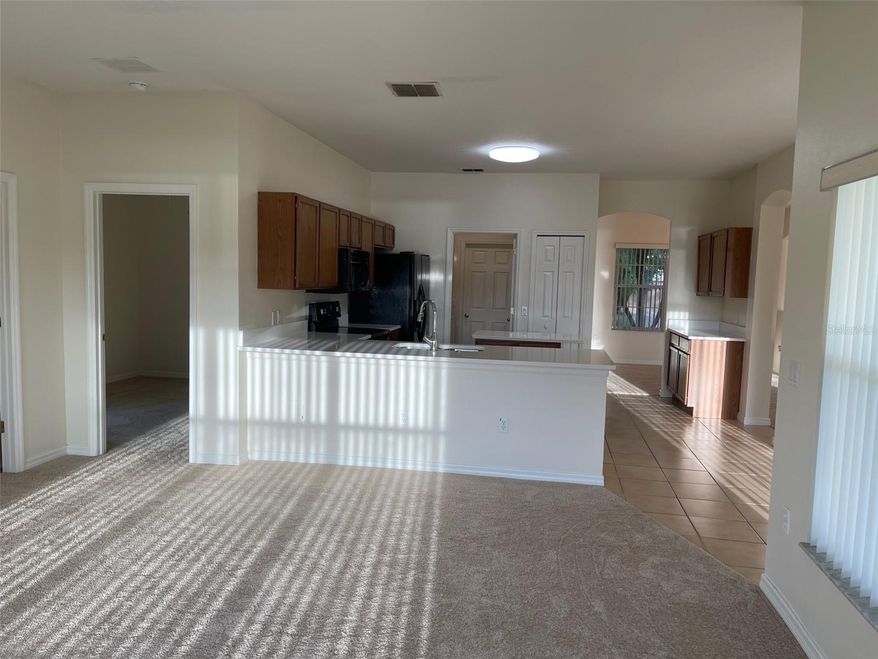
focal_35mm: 26
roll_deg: -2.4
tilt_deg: -5.7
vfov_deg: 53.1
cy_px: 330
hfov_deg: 67.3
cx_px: 439
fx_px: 659
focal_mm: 5.1
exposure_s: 1/135
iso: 32
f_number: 1.6
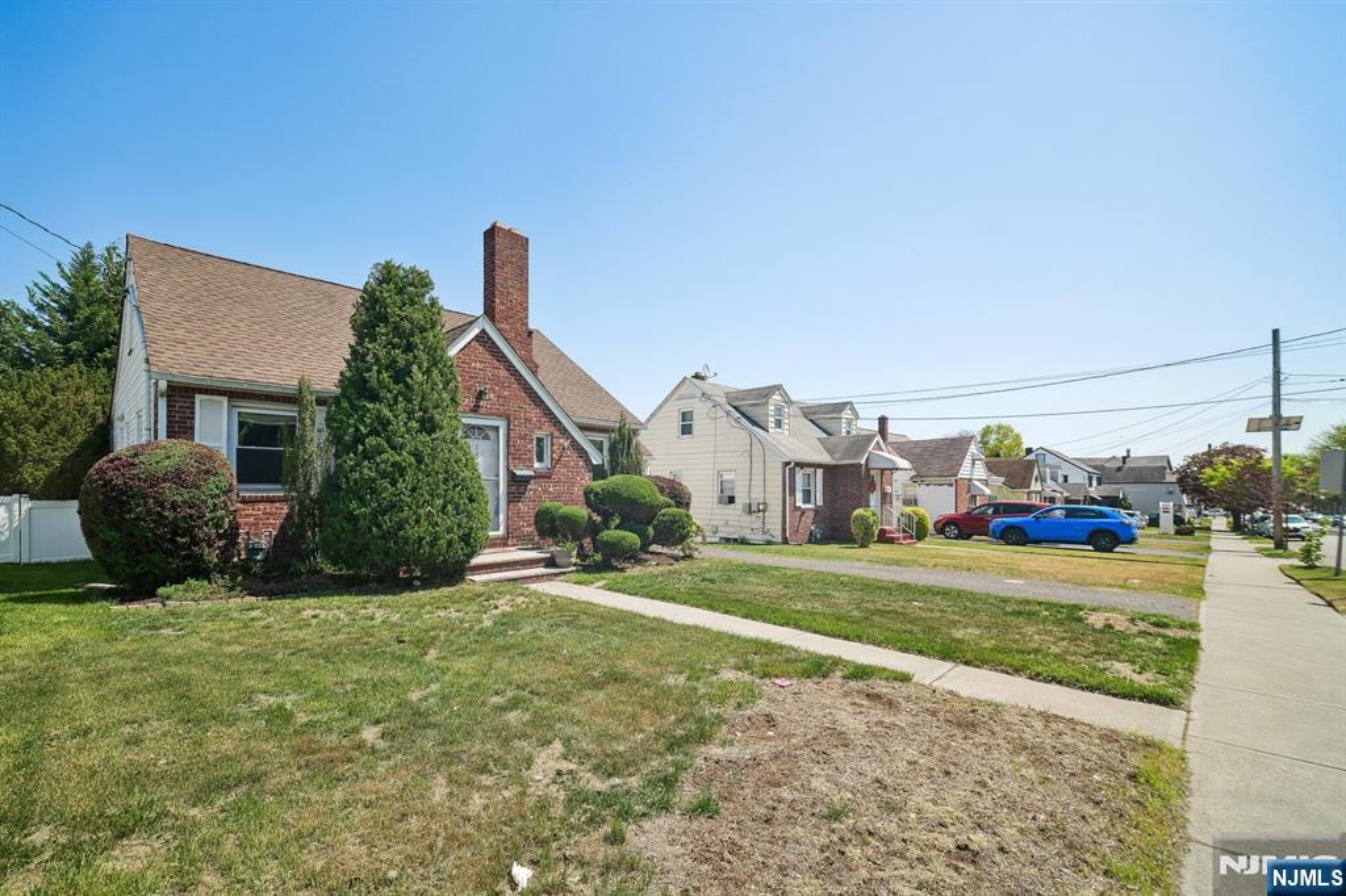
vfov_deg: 53.1
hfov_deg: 73.8
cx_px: 673
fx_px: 897
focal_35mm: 24
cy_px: 448
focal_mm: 24
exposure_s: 1/1000
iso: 640
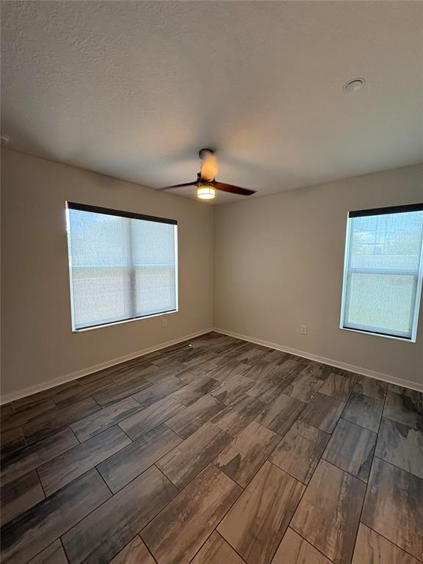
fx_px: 228
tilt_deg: -5.2
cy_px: 282
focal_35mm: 14
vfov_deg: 102.1
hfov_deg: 85.7
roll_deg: -1.0
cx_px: 212
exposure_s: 1/60
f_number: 2.2
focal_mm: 2.22
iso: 100
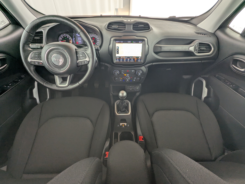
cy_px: 92
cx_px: 122
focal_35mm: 16
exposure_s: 1/38.5
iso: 69
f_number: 2.2
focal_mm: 2.35
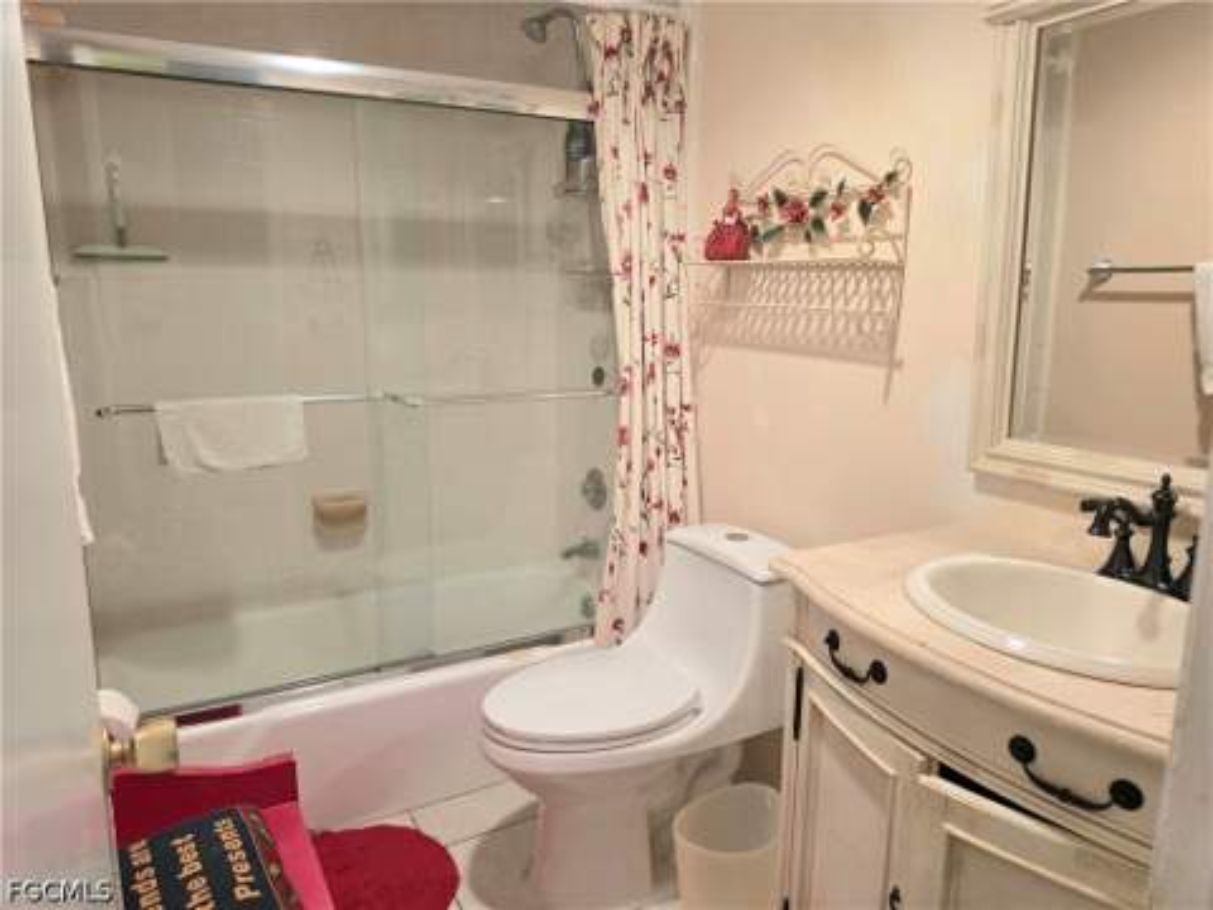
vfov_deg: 58.9
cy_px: 455
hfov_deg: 73.9
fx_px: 806
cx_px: 606
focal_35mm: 23
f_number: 1.4
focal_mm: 6.5
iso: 200
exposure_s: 1/120
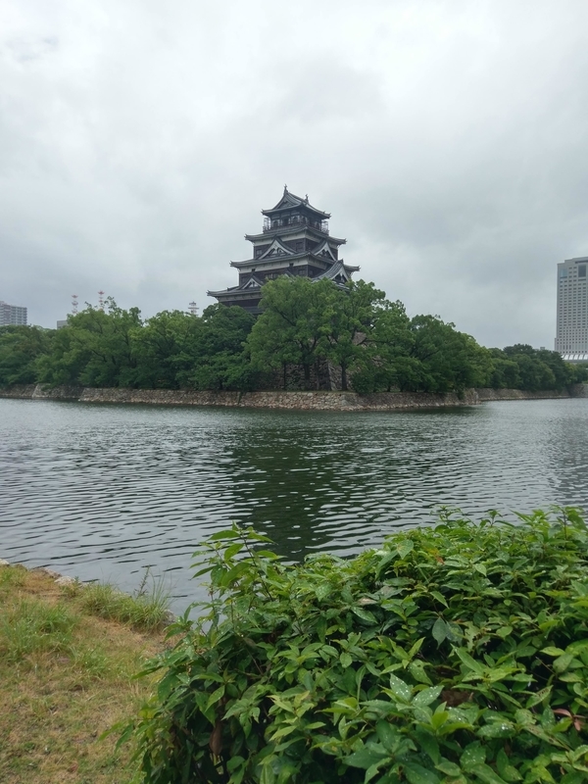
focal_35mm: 26
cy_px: 392
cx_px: 294
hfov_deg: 53.1
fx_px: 589
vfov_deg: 67.3
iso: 100
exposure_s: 1/2233
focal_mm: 4.58
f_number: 1.8
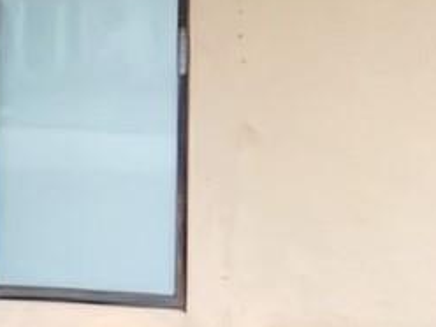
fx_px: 2116
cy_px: -91
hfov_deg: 11.8
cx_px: 178
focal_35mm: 168
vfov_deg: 8.7
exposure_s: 1/122
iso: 80
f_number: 1.8
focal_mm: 4.25
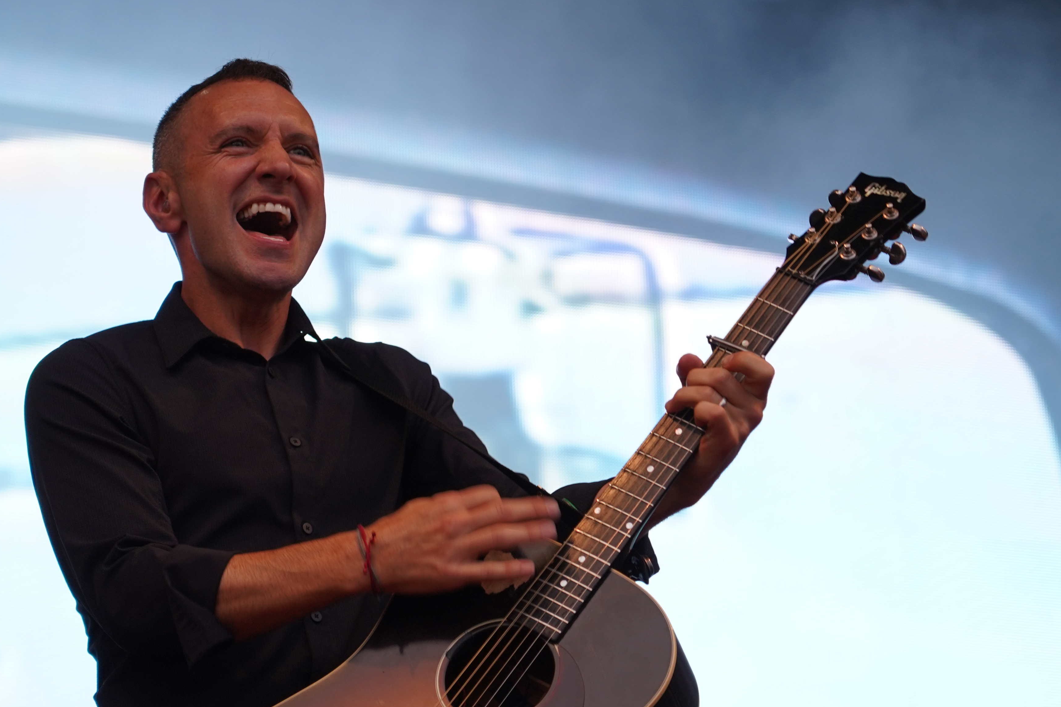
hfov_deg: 11.3
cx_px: 382
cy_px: 525
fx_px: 5364
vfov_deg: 7.5
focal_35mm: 182
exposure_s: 1/125
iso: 500
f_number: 4
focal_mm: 105
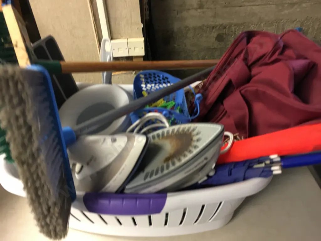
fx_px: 269
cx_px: 160
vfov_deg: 48.2
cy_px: 120
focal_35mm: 29
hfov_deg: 61.7
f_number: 2.2
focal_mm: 4.15
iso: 100
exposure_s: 1/17
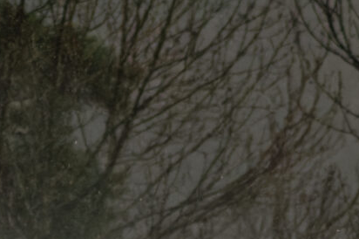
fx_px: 9756
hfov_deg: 2.1
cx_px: 552
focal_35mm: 979
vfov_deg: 1.4
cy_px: 562
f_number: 4
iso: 1800
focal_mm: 105
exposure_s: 1/2500
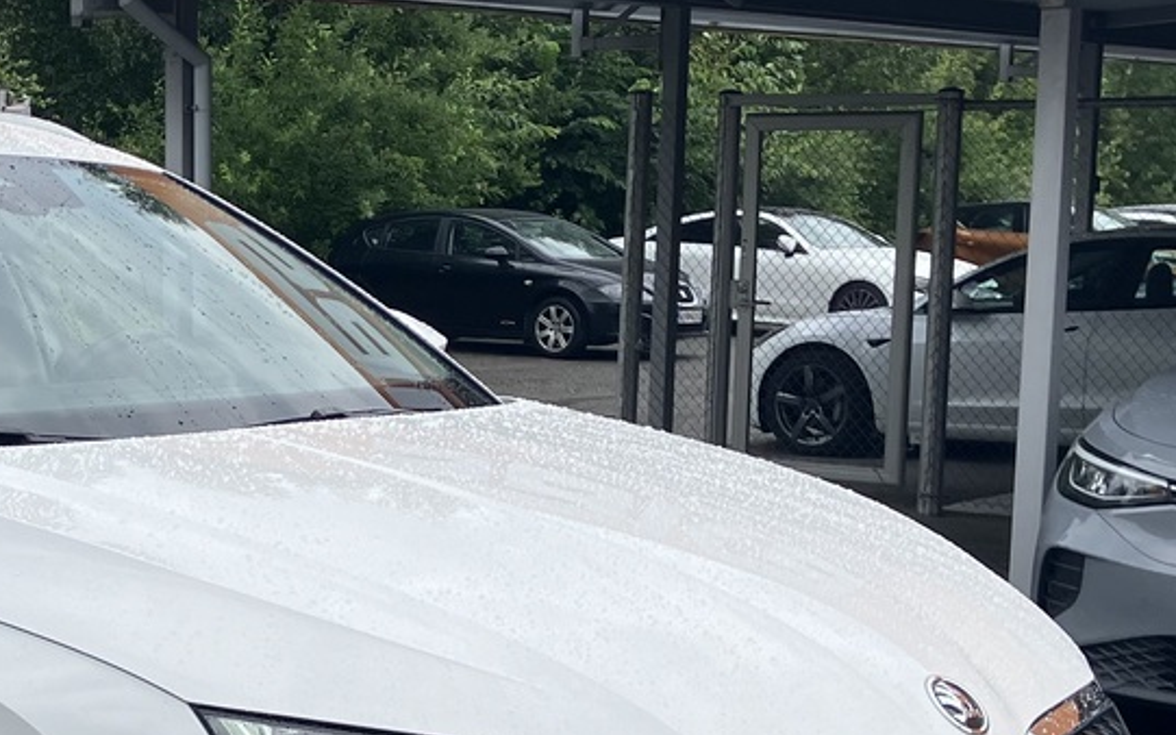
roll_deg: -1.7
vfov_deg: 16.4
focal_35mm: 79
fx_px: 2532
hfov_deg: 25.4
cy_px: 565
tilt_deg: -7.8
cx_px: 141
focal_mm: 3.99
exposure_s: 1/674
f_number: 1.8
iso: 32
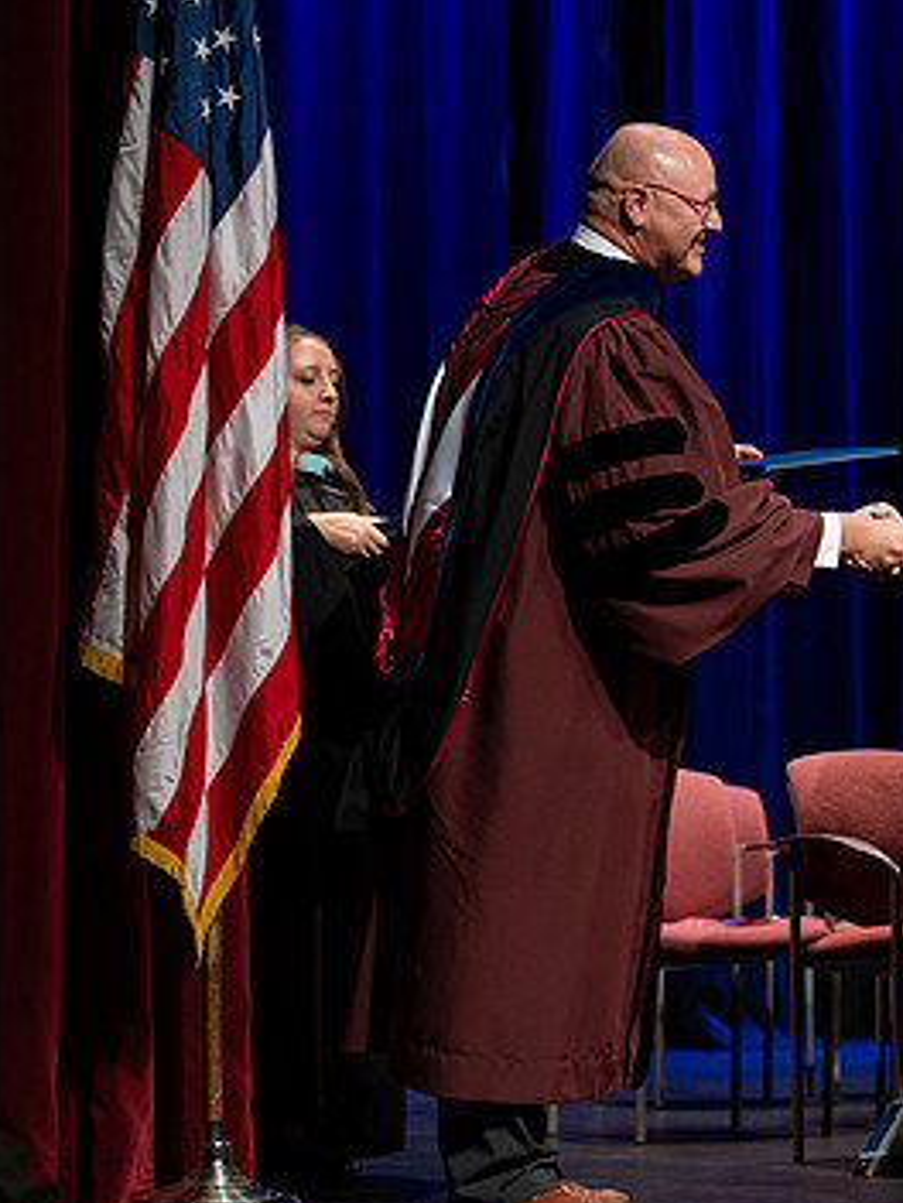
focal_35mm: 111
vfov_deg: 17.7
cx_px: 927
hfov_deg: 13.1
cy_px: 658
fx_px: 3861
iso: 640
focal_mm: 70
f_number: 2.8
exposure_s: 1/250
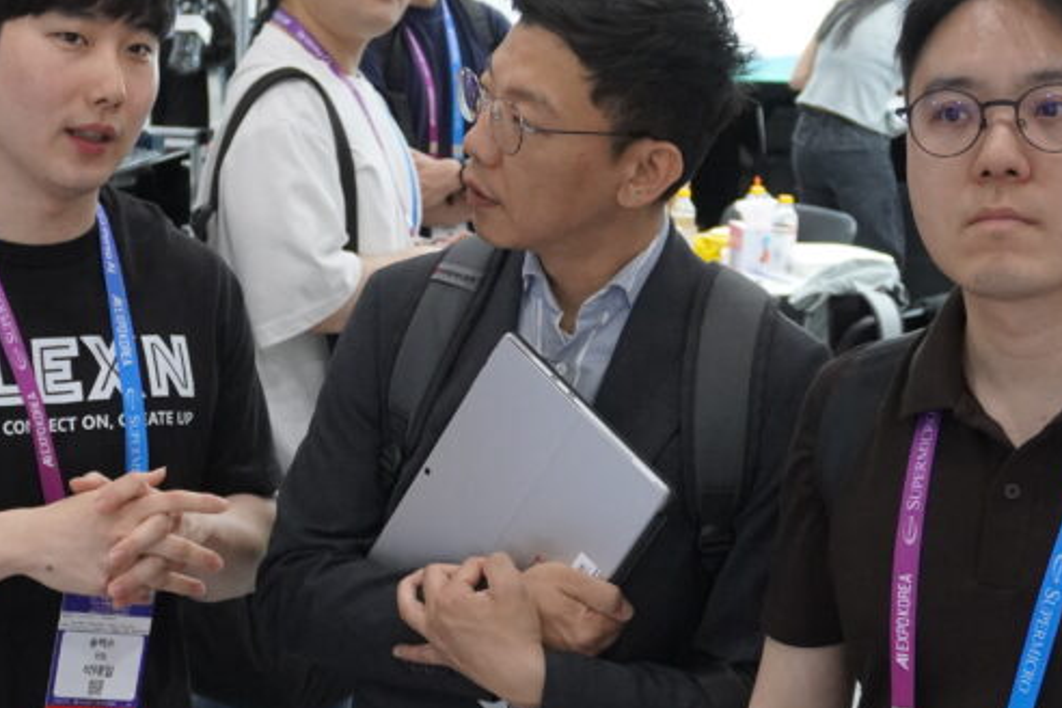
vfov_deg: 17.5
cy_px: 338
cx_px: 391
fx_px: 2302
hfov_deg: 25.9
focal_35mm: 78
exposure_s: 1/200
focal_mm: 25
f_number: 4
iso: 2000
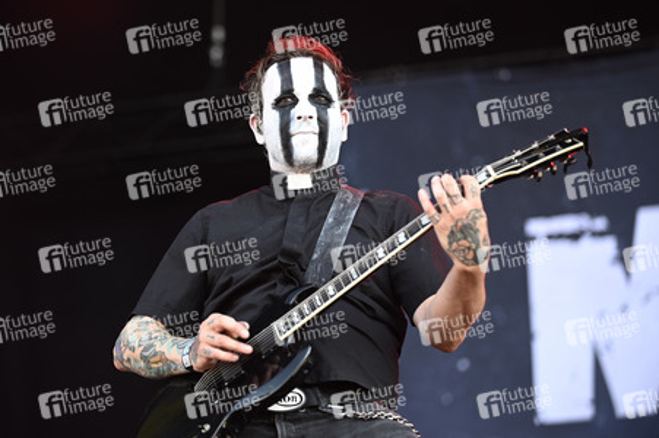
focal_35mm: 125
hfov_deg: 16.4
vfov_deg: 11.0
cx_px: 330
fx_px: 2286
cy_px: 219
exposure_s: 1/400
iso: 320
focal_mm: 125
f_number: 2.8
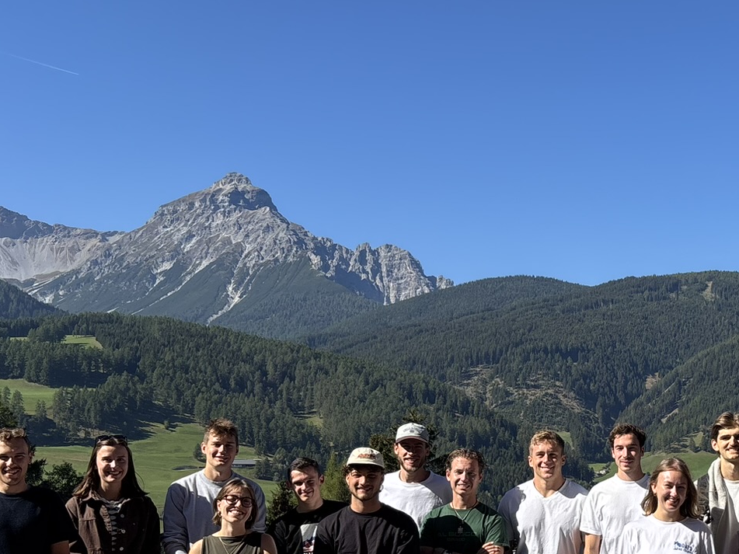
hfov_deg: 32.9
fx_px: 1195
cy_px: 434
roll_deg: -0.3
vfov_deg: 25.7
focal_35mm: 56
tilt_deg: +2.2
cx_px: 644
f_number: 1.6
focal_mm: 5.96
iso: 50
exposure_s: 1/2151
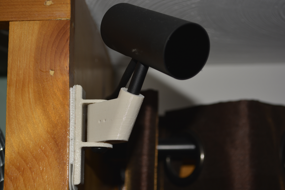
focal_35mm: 66
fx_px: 522
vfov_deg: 20.6
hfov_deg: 30.5
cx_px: 142
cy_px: 95
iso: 200
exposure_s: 1/125
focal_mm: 44
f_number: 5.6
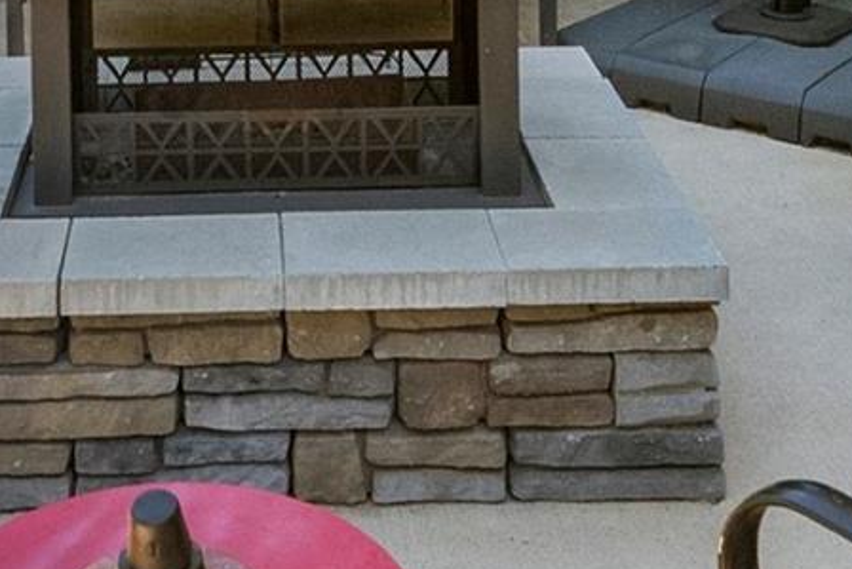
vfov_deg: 18.2
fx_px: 1515
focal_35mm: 64
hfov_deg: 31.2
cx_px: 300
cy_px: -358
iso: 2000
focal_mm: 14
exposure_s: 1/1000
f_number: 7.1
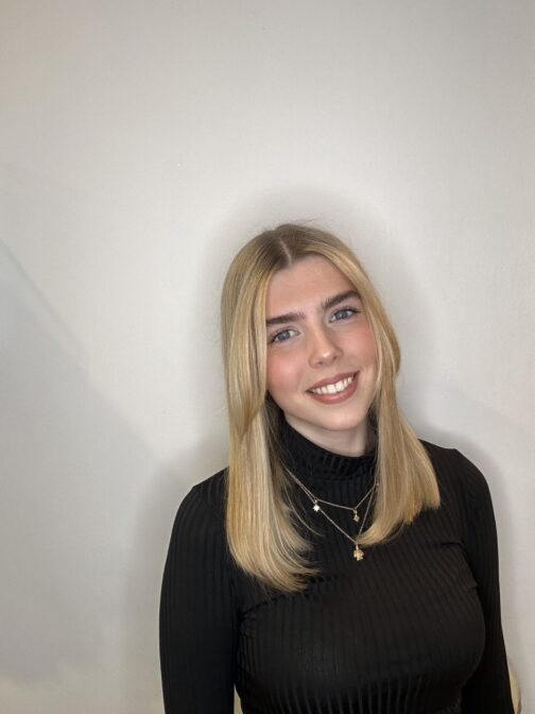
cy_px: 357
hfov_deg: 46.8
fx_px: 618
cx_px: 268
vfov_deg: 60.0
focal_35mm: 30
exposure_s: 1/100
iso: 64
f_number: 1.9
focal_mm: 2.69
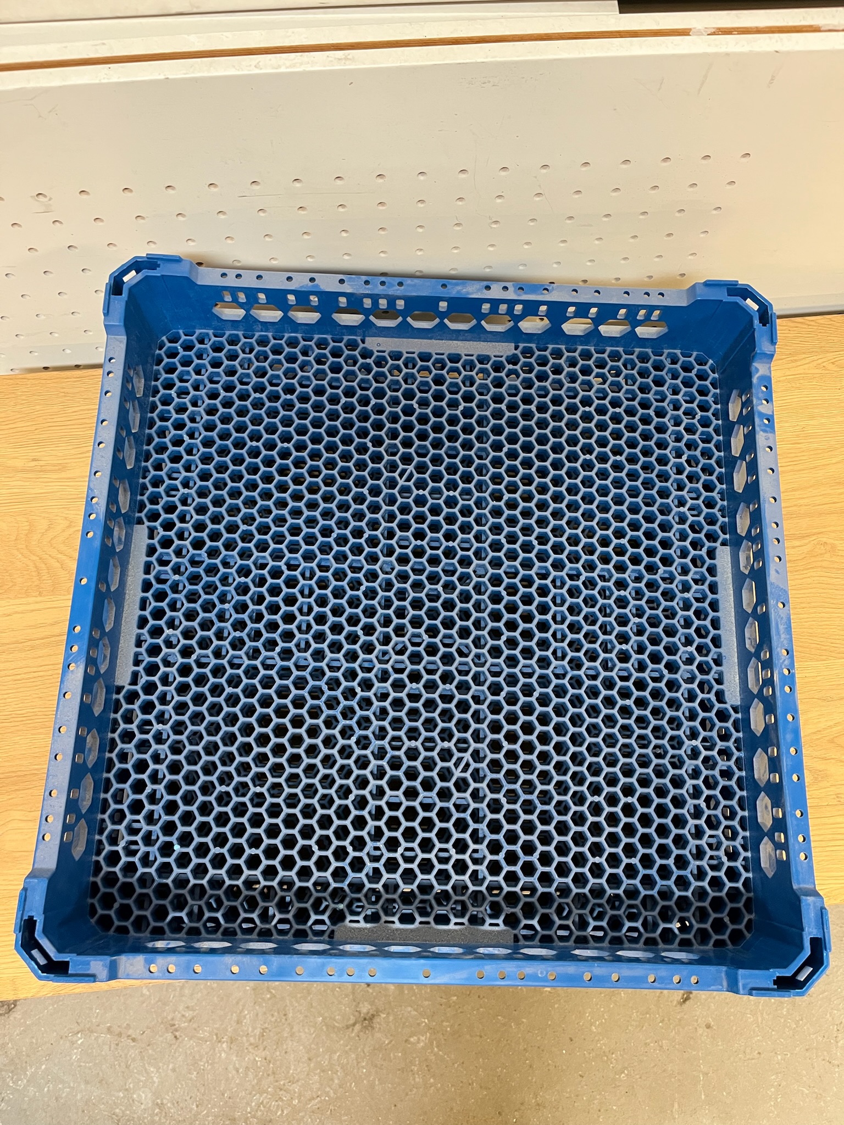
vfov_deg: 67.3
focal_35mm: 26
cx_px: 422
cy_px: 562
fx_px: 845
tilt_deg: -74.9
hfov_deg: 53.1
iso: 200
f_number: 1.6
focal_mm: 5.1
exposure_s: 1/50
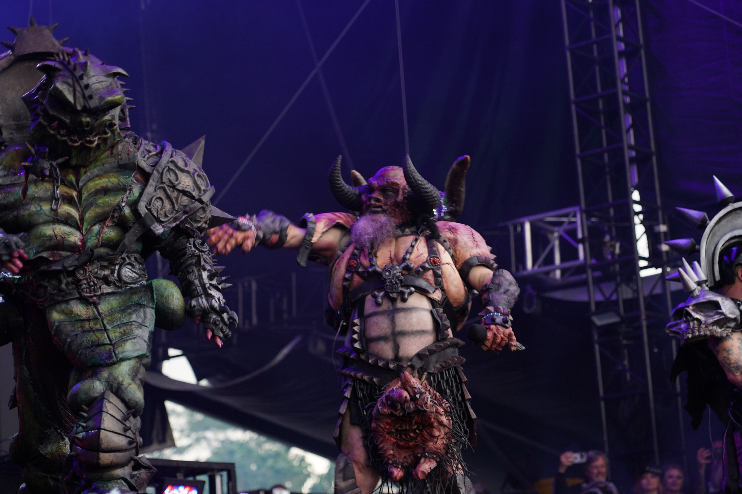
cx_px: 371
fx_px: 2164
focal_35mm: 105
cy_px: 247
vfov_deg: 13.0
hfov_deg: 19.5
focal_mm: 105
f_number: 4
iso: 250
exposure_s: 1/125
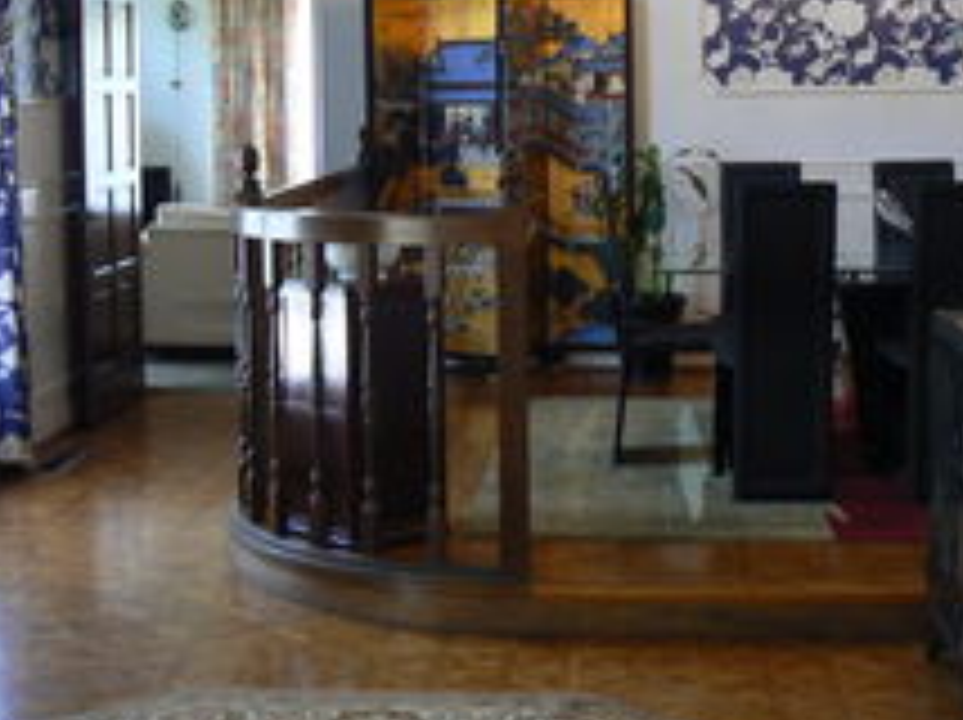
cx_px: 446
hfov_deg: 31.2
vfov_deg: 23.4
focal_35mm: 62
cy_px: 180
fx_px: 1723
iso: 100
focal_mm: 6
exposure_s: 1/8
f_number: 2.8
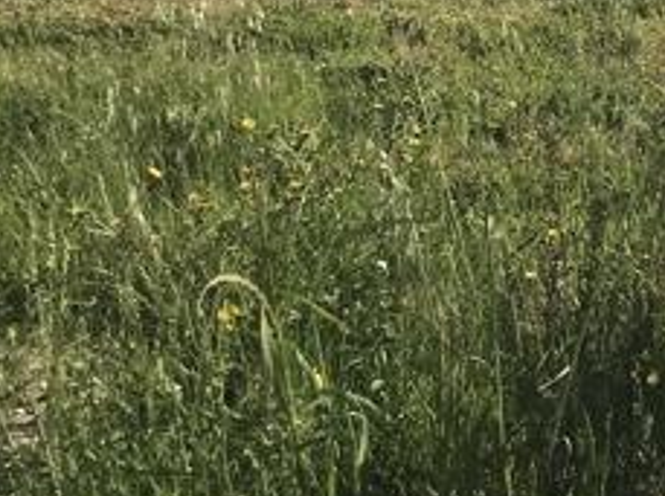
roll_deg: +1.2
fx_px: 1880
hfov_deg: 18.7
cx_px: 857
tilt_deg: -7.1
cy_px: -125
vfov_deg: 14.5
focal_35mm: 98
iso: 20
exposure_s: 1/2907
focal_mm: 3.99
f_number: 1.8
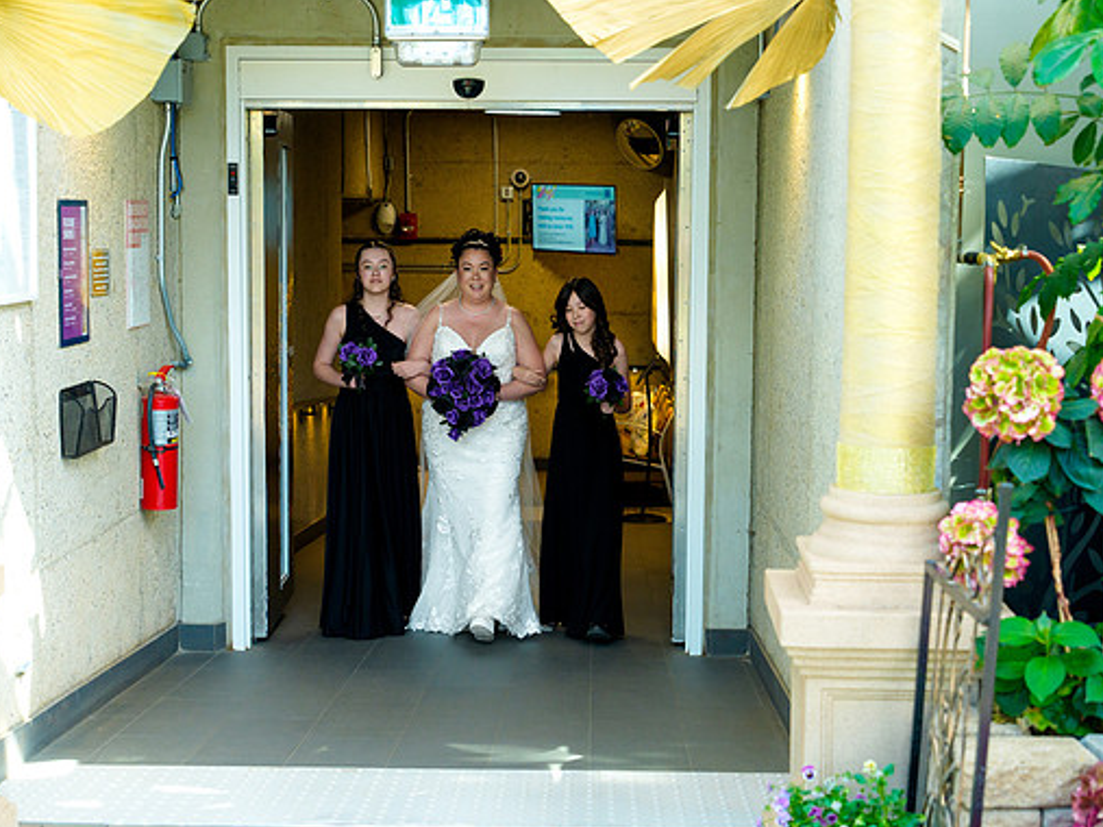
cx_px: 583
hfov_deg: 34.9
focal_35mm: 55
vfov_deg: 26.5
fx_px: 1752
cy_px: 417
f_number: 3.2
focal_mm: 50
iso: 640
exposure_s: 1/640
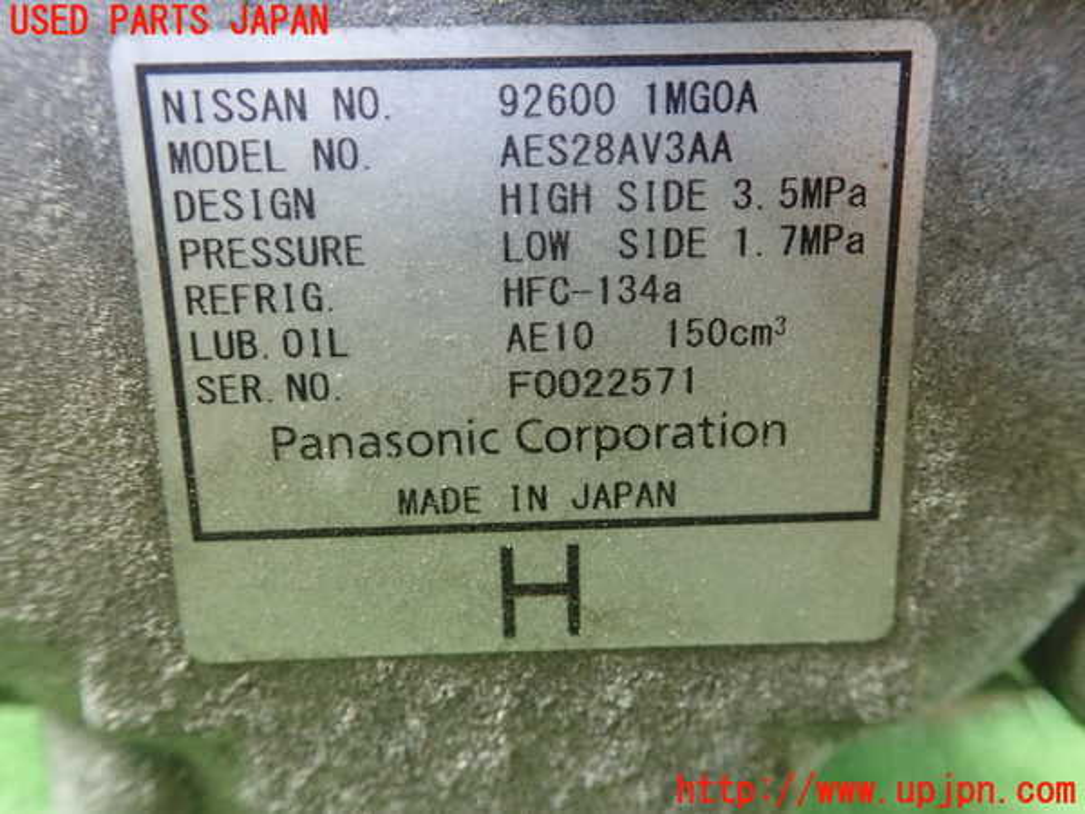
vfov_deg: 46.8
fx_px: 940
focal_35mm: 30
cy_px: 407
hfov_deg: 60.0
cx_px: 542
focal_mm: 5.5
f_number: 2.3
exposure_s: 1/50
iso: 800
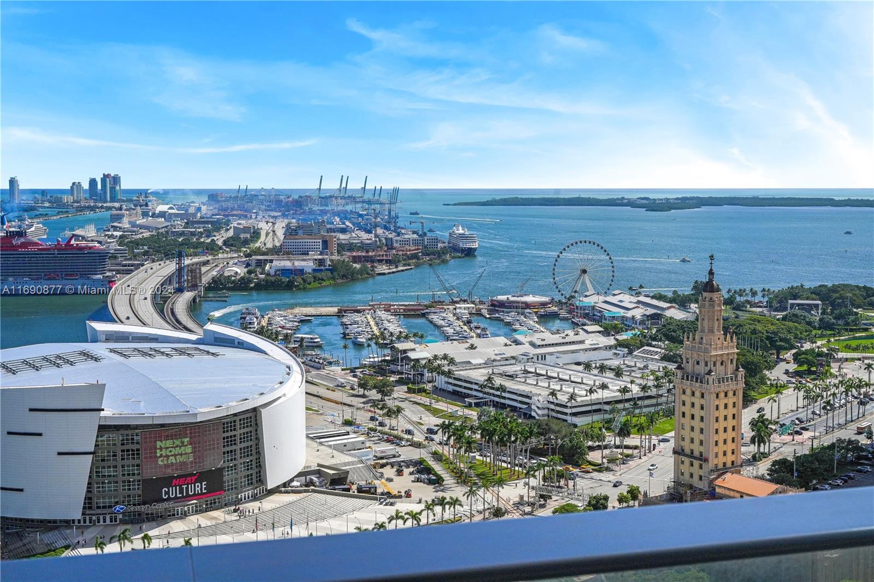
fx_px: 1092
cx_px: 437
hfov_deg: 43.6
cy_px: 291
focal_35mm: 45
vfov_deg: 29.9
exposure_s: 1/3200
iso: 320
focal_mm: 45
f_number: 10
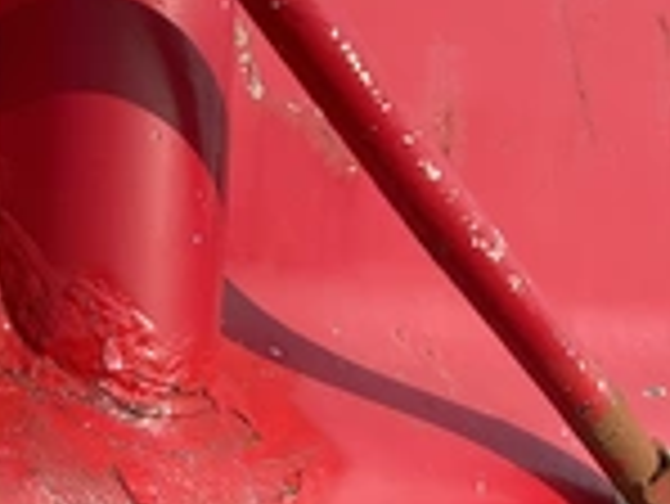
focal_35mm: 78
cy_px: 612
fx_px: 1511
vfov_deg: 18.0
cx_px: 324
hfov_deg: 25.0
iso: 25
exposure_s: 1/593
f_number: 1.8
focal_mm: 3
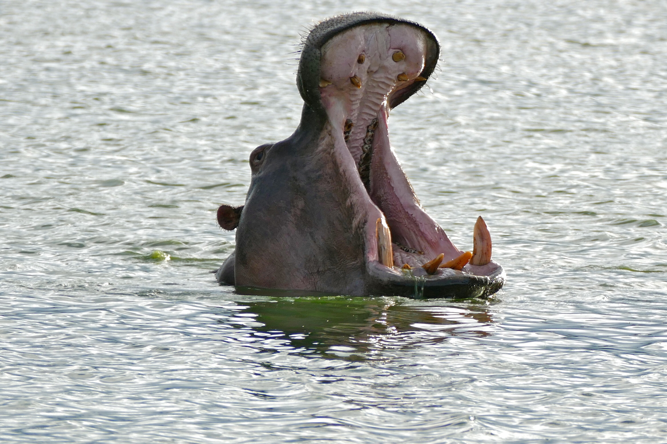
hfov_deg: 2.6
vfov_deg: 1.7
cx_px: 334
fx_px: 14821
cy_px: 222
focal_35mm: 800
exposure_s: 1/500
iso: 125
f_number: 4
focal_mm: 146
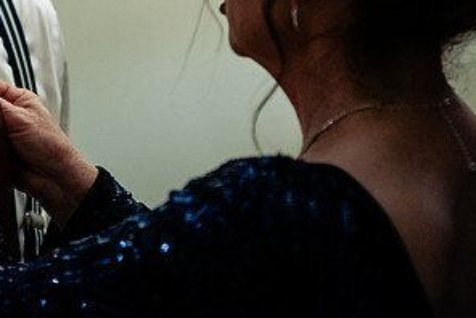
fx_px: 1813
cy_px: 18
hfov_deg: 14.9
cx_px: 125
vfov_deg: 10.0
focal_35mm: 137
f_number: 2.8
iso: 3200
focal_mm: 70
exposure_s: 1/100
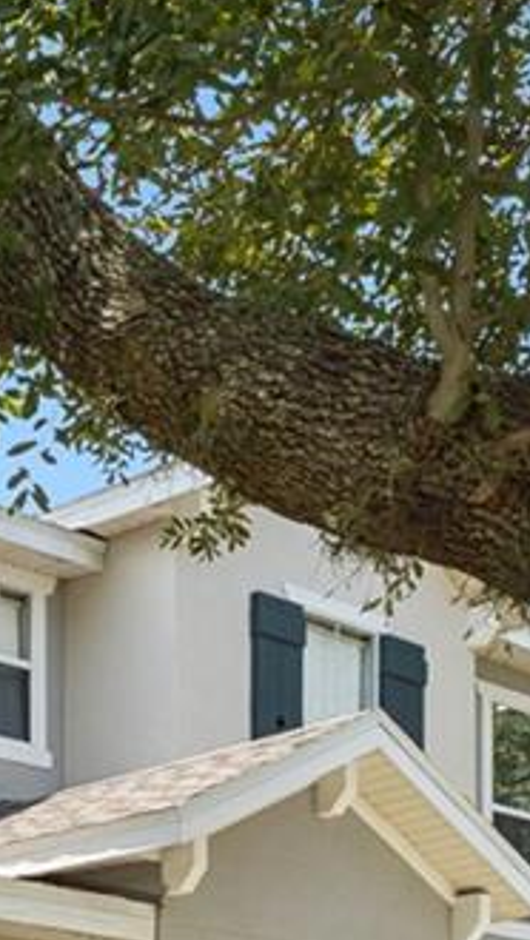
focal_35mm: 71
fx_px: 1771
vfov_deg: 25.7
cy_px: 1205
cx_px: -650
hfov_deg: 13.5
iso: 100
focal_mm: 14
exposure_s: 1/60
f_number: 11
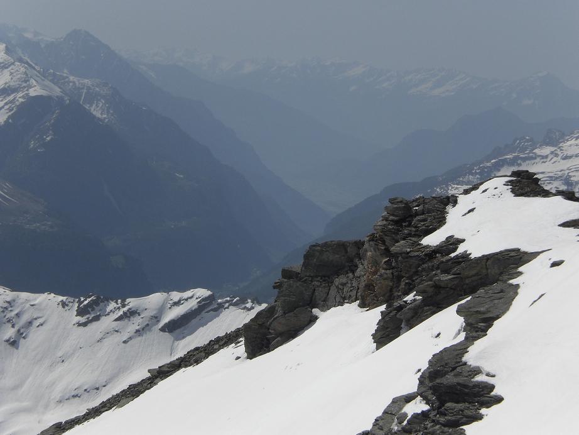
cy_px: 218
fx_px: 1673
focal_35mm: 100
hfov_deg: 19.6
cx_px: 290
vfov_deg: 14.8
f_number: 7.7
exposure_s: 1/400
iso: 50
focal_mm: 16.51
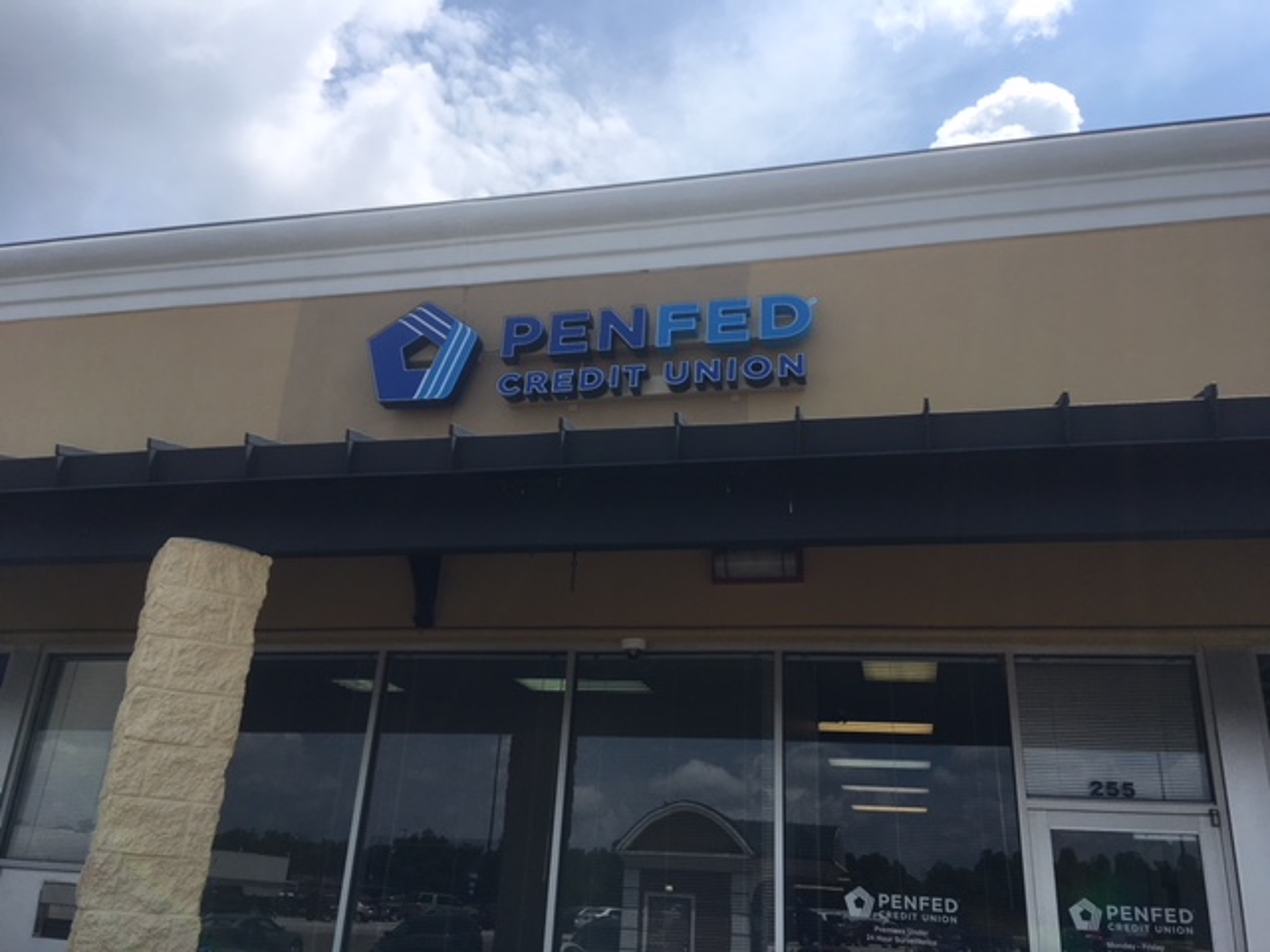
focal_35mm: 29
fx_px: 1064
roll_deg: -3.6
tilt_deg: +24.4
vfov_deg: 48.2
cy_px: 476
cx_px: 635
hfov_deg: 61.7
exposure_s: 1/2404
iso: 25
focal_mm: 4.15
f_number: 2.2
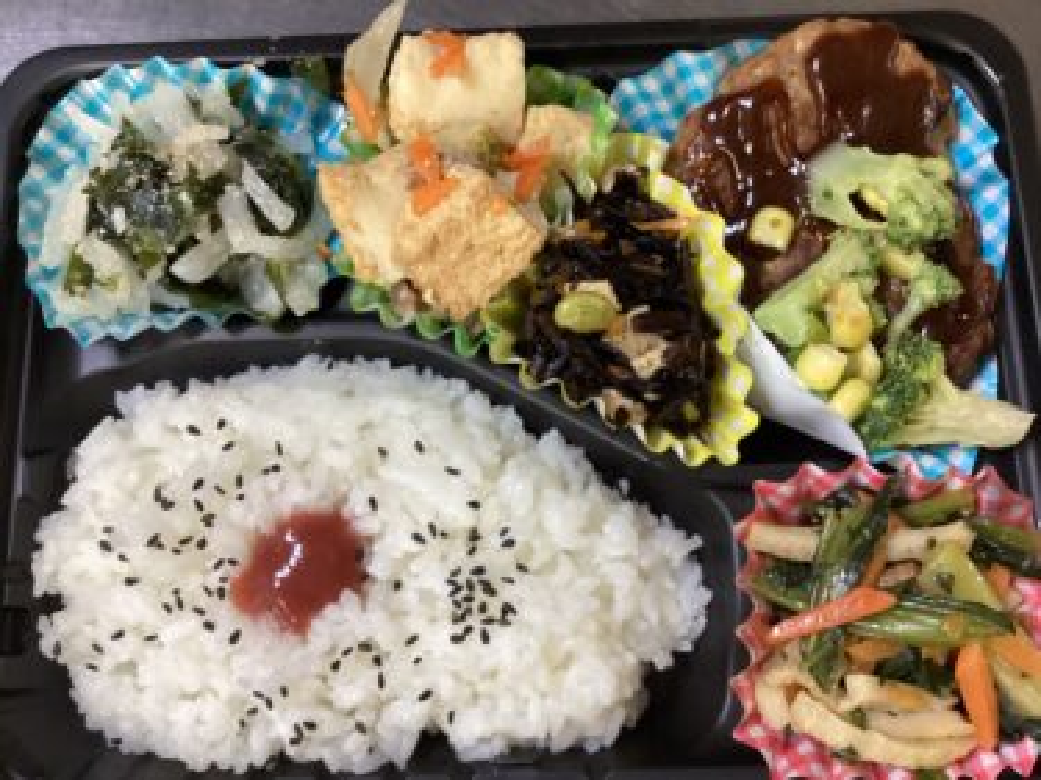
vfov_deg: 45.4
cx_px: 520
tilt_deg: -77.4
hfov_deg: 58.4
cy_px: 390
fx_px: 932
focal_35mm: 31
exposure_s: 1/60
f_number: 2.4
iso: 200
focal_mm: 3.3
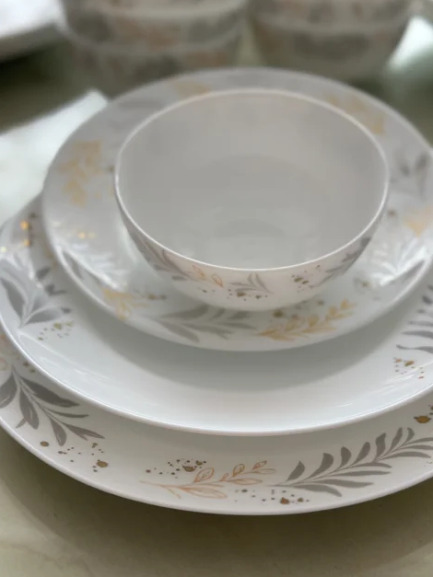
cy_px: 283
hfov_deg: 29.7
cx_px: 216
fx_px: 818
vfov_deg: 38.9
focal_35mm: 49
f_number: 1.78
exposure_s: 1/172
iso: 80
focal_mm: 6.86
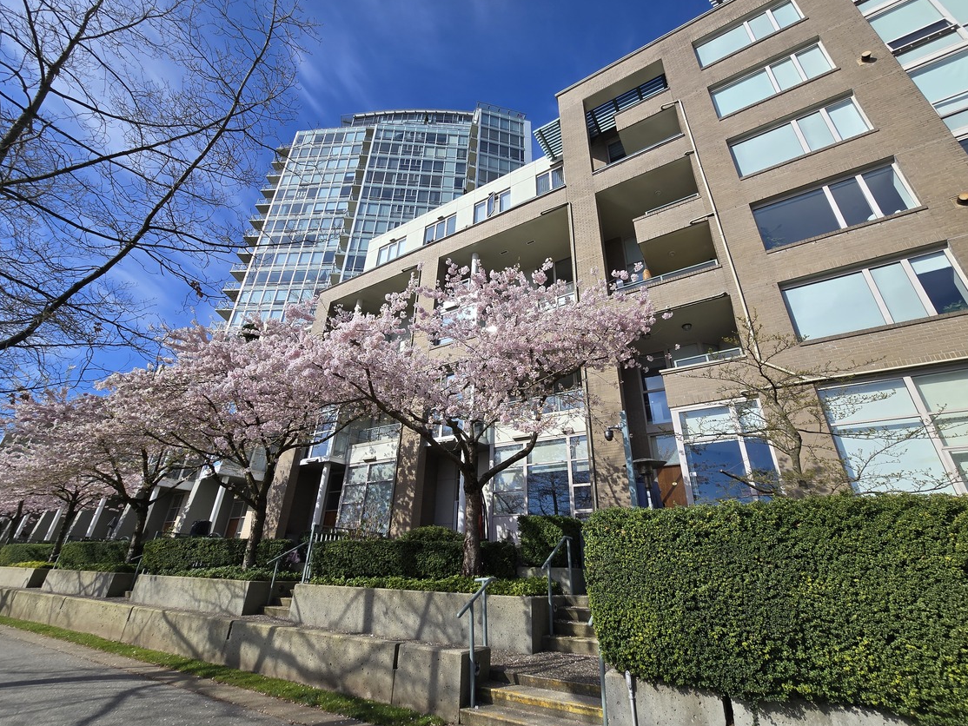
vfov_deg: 85.7
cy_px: 351
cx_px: 487
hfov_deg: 102.0
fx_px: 392
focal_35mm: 14
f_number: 2.2
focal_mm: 2.2
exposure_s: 1/2082
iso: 50
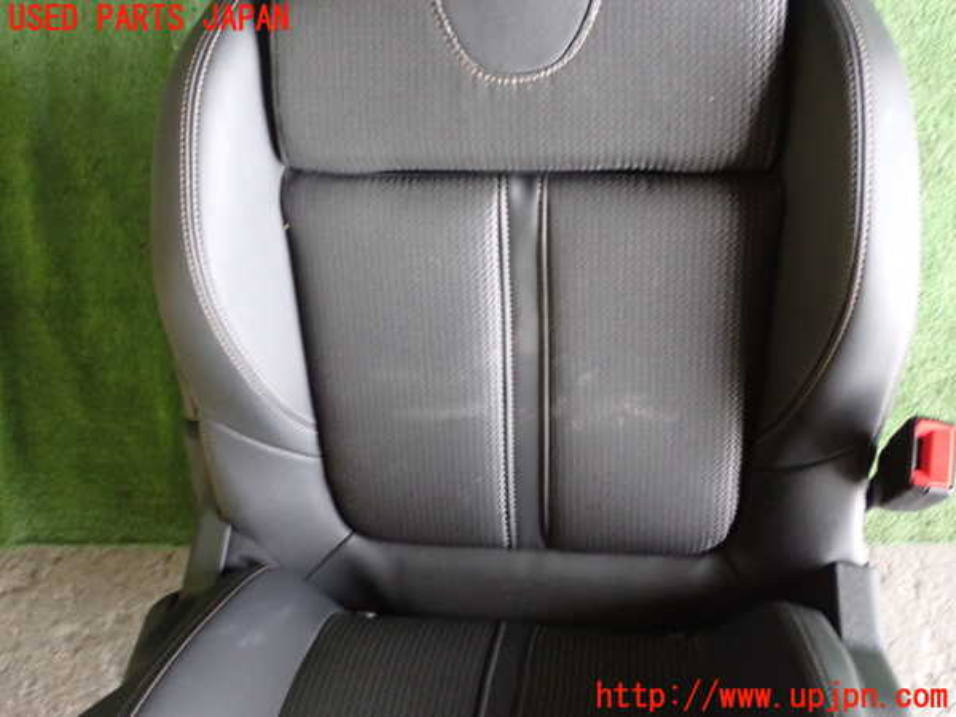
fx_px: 1132
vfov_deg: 35.1
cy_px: 358
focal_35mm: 41
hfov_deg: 45.8
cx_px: 478
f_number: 2.8
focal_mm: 7.31
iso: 800
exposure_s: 1/30
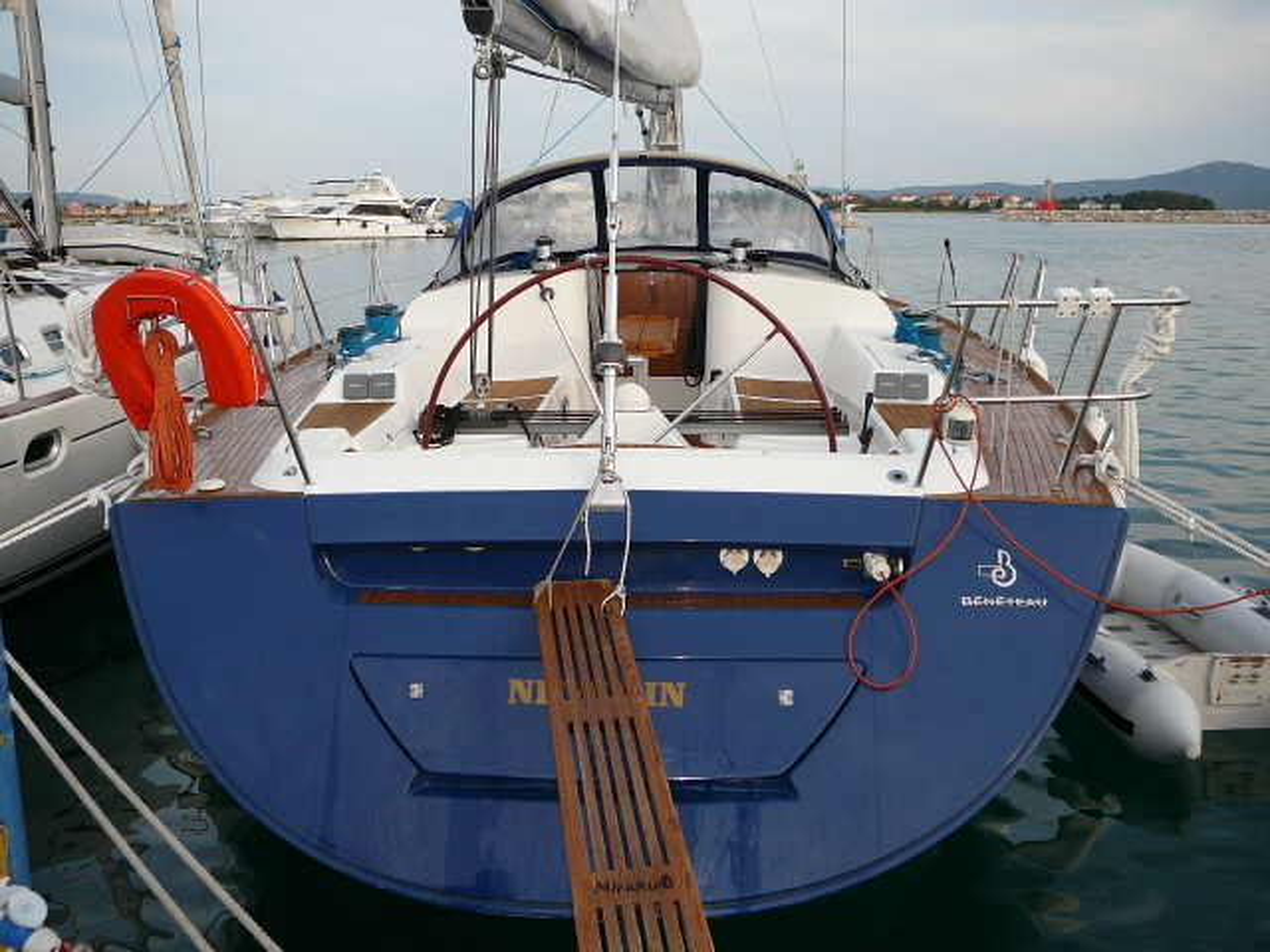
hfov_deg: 52.6
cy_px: 476
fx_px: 1284
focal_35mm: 35
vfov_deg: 40.7
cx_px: 635
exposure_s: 1/500
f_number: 2.8
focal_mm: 5.2
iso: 80
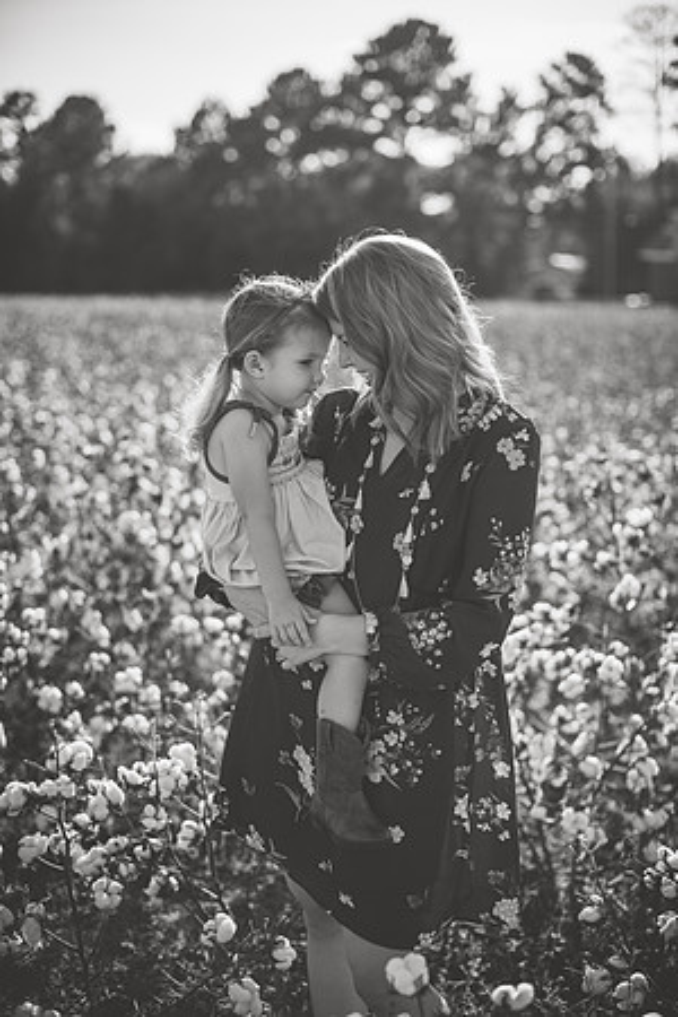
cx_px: 339
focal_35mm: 50
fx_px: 1412
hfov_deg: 27.0
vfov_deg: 39.6
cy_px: 508
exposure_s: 1/3200
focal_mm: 50
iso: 160
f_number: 2.2
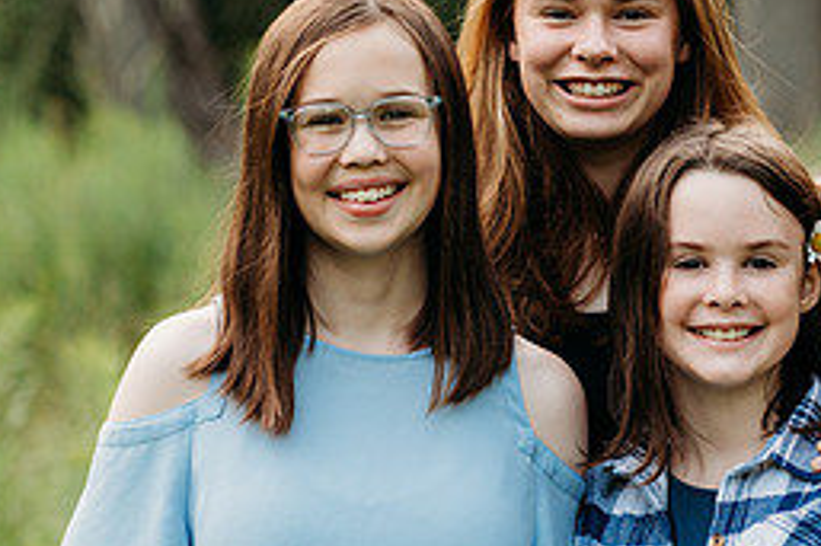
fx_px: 4376
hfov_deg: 10.7
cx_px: 700
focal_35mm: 192
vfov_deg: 7.1
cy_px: 284
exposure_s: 1/320
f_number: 2.8
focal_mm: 85
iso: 400
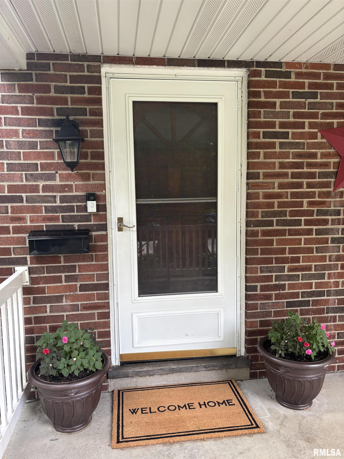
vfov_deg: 67.3
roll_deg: +0.4
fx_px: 345
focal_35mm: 26
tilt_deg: -5.9
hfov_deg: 53.1
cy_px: 230
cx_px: 172
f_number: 1.6
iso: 50
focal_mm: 5.96
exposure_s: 1/121
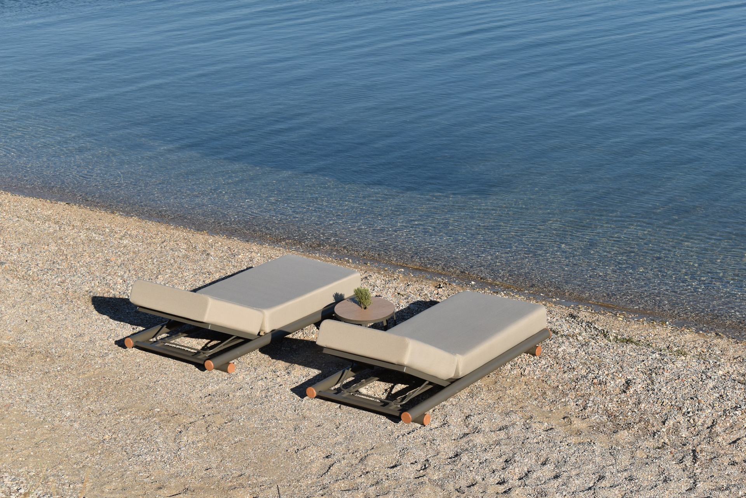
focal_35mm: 82
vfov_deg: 16.6
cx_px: 373
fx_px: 1709
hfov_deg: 24.6
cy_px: 249
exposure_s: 1/400
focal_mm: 55
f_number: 8
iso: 100
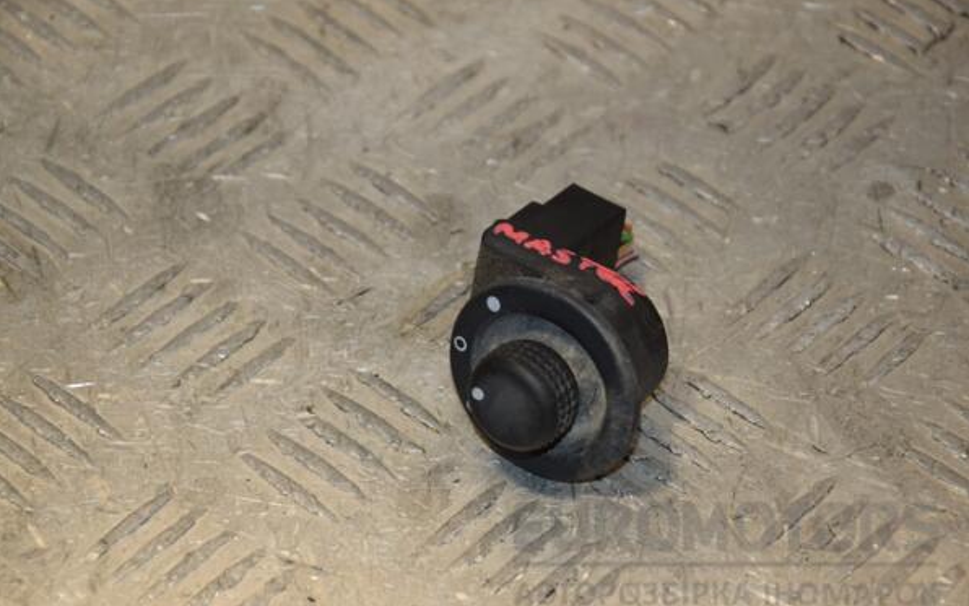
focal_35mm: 162
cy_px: 310
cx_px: 483
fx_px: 4267
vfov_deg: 8.1
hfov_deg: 13.0
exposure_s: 1/200
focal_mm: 105
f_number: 7.1
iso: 800
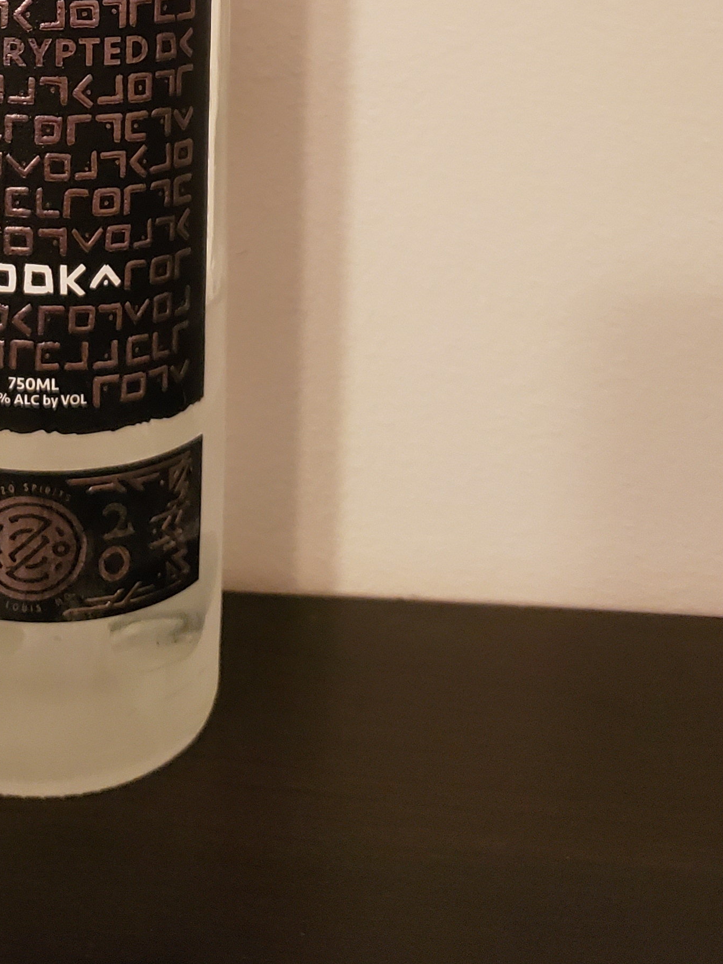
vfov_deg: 30.4
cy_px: -42
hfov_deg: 24.2
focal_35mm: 58
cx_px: 15
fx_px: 1615
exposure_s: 1/40
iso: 400
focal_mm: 4.3
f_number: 1.5
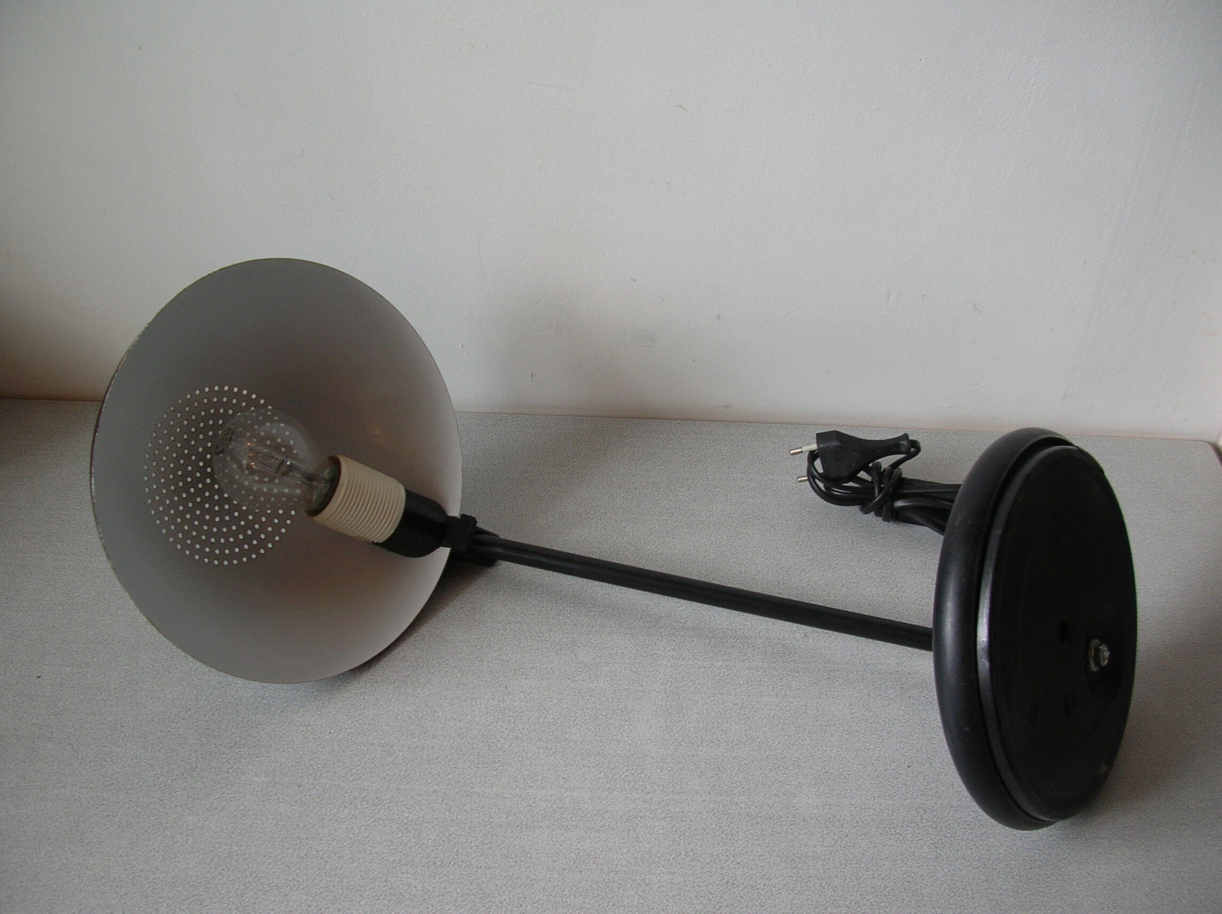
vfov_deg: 40.6
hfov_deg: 52.7
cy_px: 457
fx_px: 1235
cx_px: 611
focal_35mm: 35
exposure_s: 1/28
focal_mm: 5.8
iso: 50
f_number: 2.8
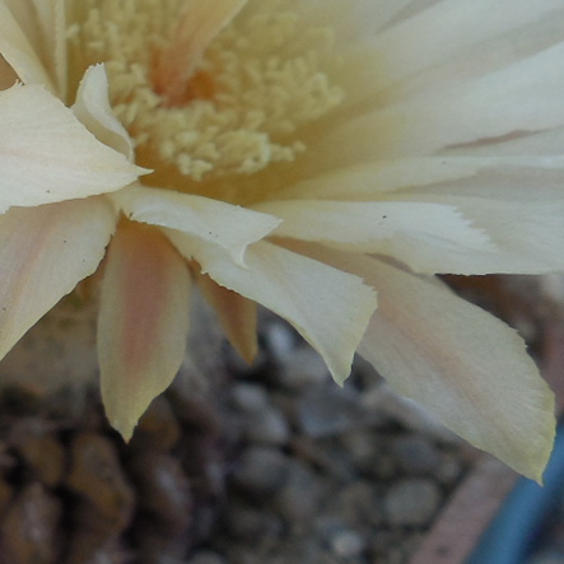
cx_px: -255
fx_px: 1825
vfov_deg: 17.5
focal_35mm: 99
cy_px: 169
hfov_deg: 16.2
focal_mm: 5.6
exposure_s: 1/400
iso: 125
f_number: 3.6
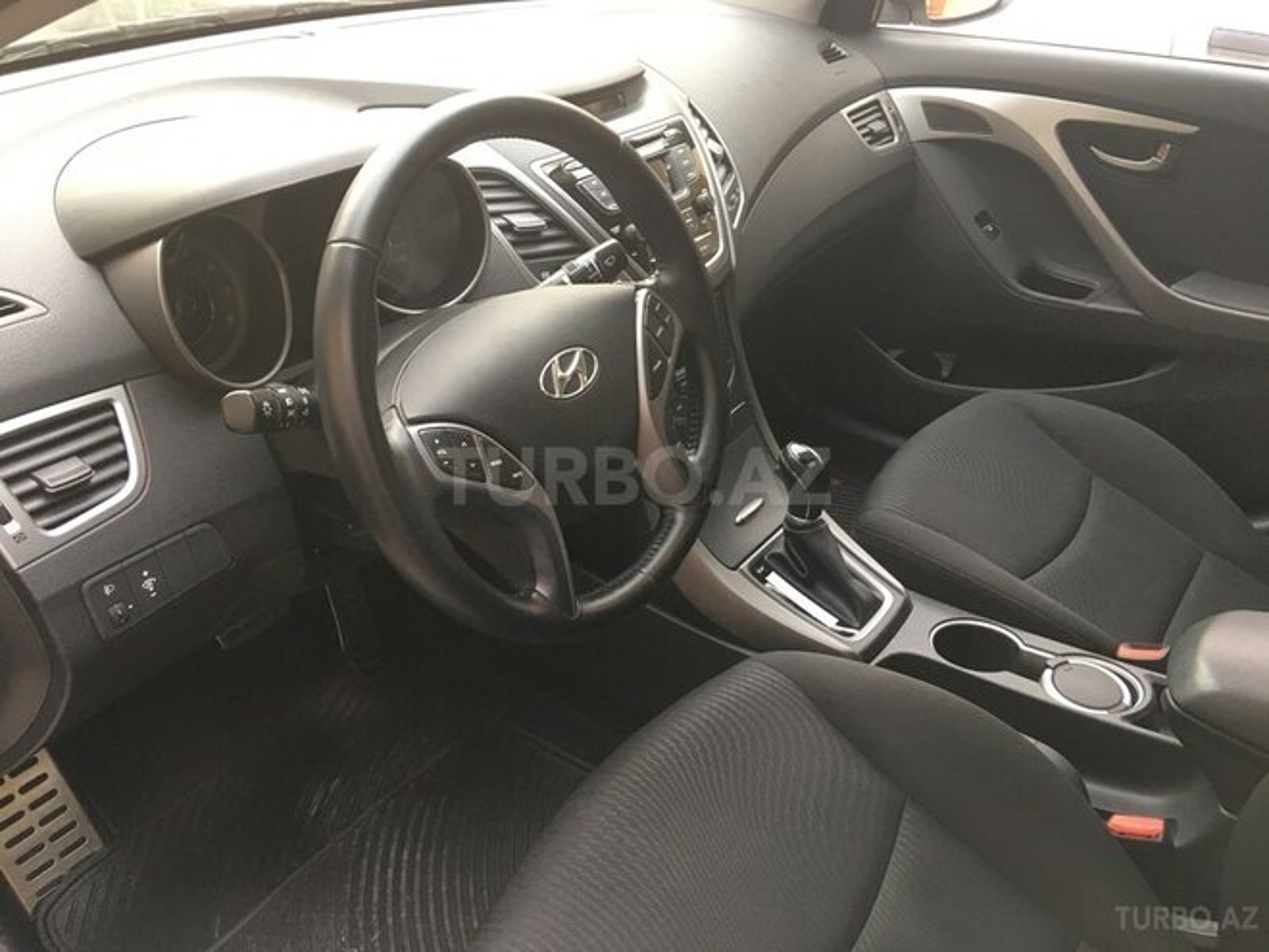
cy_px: 476
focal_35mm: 29
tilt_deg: -32.4
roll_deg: -3.6
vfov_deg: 48.2
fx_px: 1063
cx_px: 634
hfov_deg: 61.7
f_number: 2.2
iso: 50
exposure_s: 1/33
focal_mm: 4.15
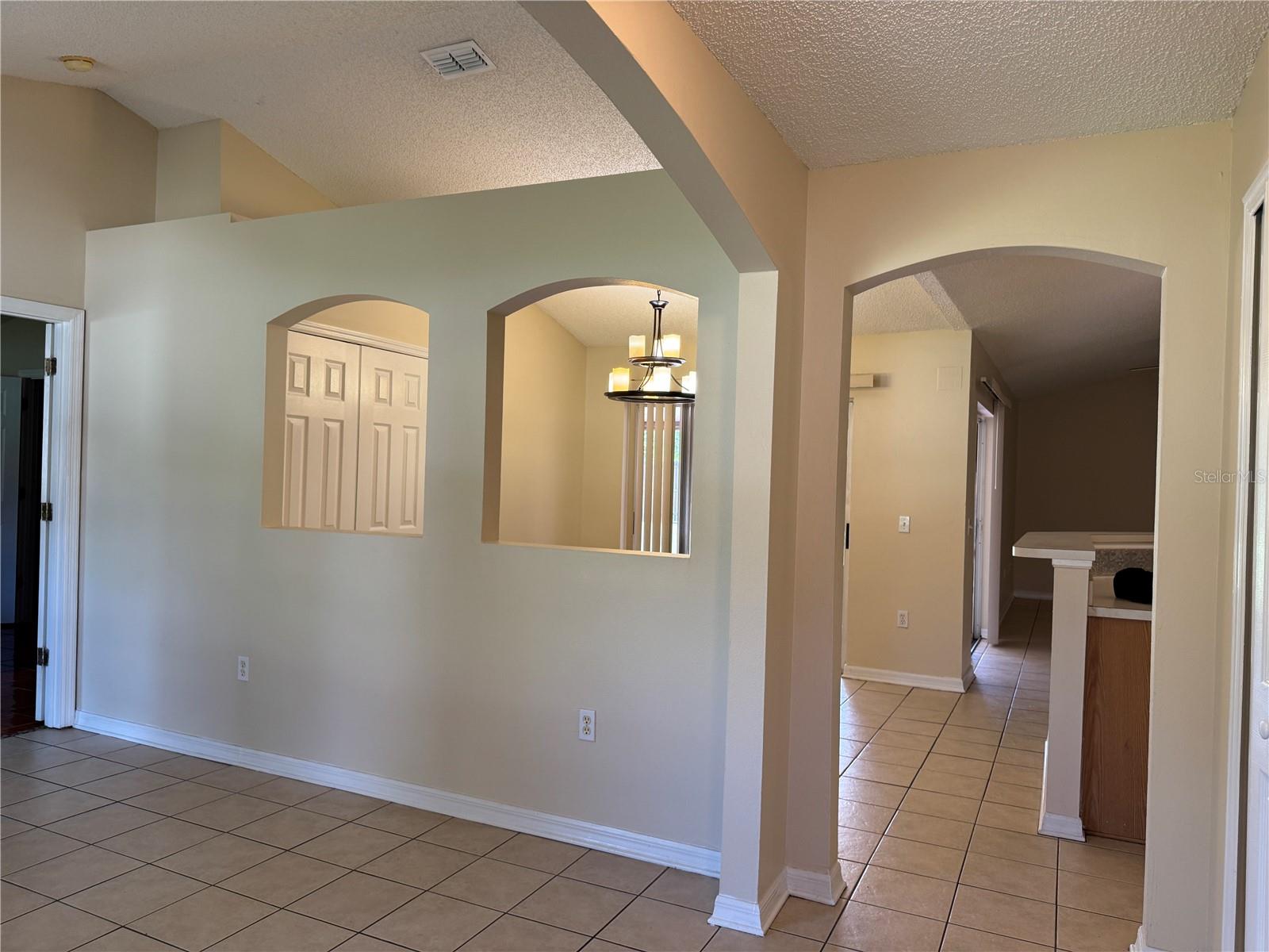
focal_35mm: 24
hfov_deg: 71.6
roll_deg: -1.9
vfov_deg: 56.8
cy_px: 476
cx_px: 634
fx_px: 880
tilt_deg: +0.5
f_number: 1.78
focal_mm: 6.76
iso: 160
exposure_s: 1/120
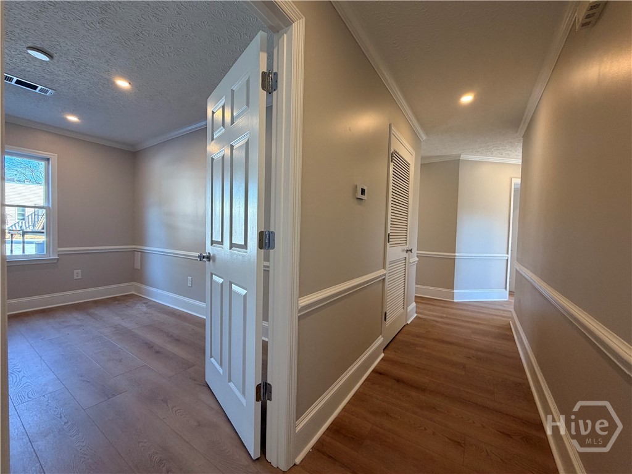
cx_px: 316
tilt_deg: -1.8
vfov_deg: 85.7
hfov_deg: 102.1
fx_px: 256
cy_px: 237
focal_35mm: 14
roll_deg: -1.9
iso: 200
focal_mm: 2.22
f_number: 2.2
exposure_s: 1/120
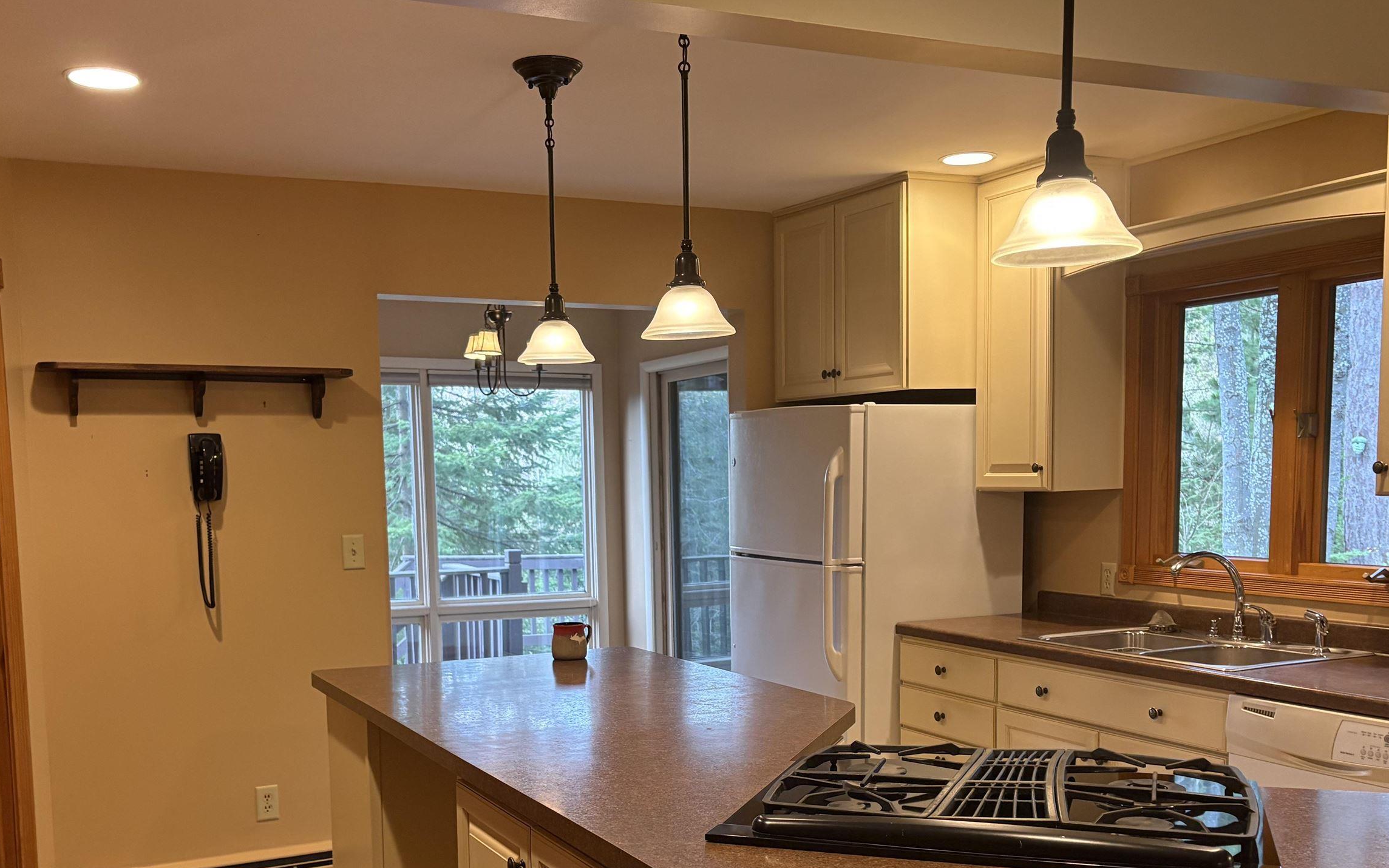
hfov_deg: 52.7
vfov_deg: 34.0
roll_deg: +1.5
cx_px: 644
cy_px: 611
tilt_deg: -6.4
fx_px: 1401
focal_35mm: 37
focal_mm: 5.96
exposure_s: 1/60
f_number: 1.6
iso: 200
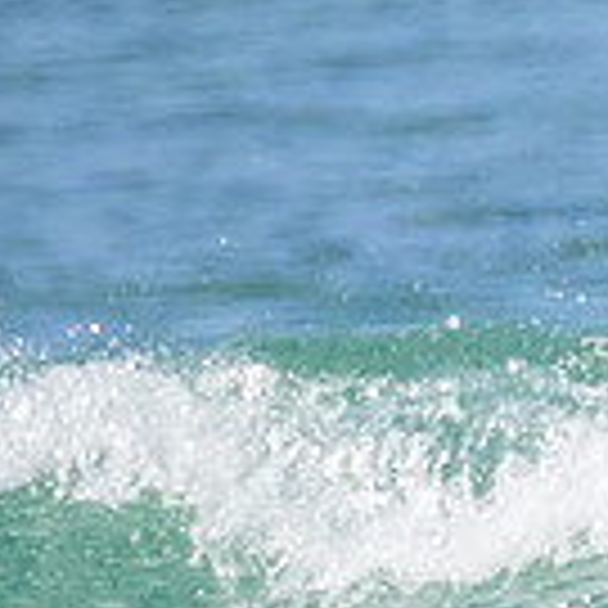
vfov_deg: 0.5
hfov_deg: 0.5
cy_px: 485
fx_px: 71081
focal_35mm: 3577
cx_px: 931
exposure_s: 1/1600
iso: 2500
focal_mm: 800
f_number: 11
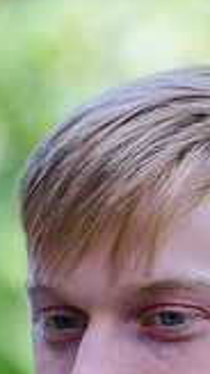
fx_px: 6001
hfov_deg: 2.0
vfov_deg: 3.6
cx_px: -41
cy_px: 431
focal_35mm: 605
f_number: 3.2
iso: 400
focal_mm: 125
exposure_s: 1/400
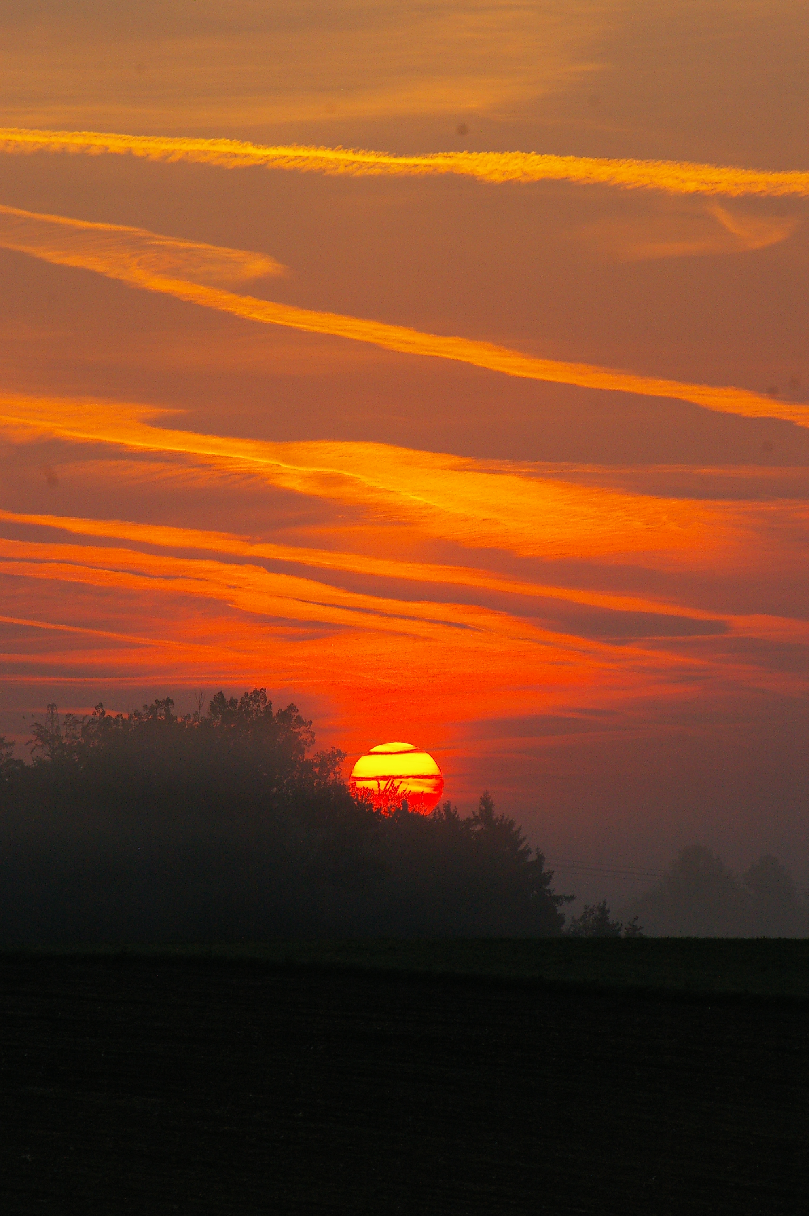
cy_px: 608
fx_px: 10130
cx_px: 404
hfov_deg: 4.6
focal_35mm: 300
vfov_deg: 6.9
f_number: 9.5
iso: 800
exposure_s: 1/750
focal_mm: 200
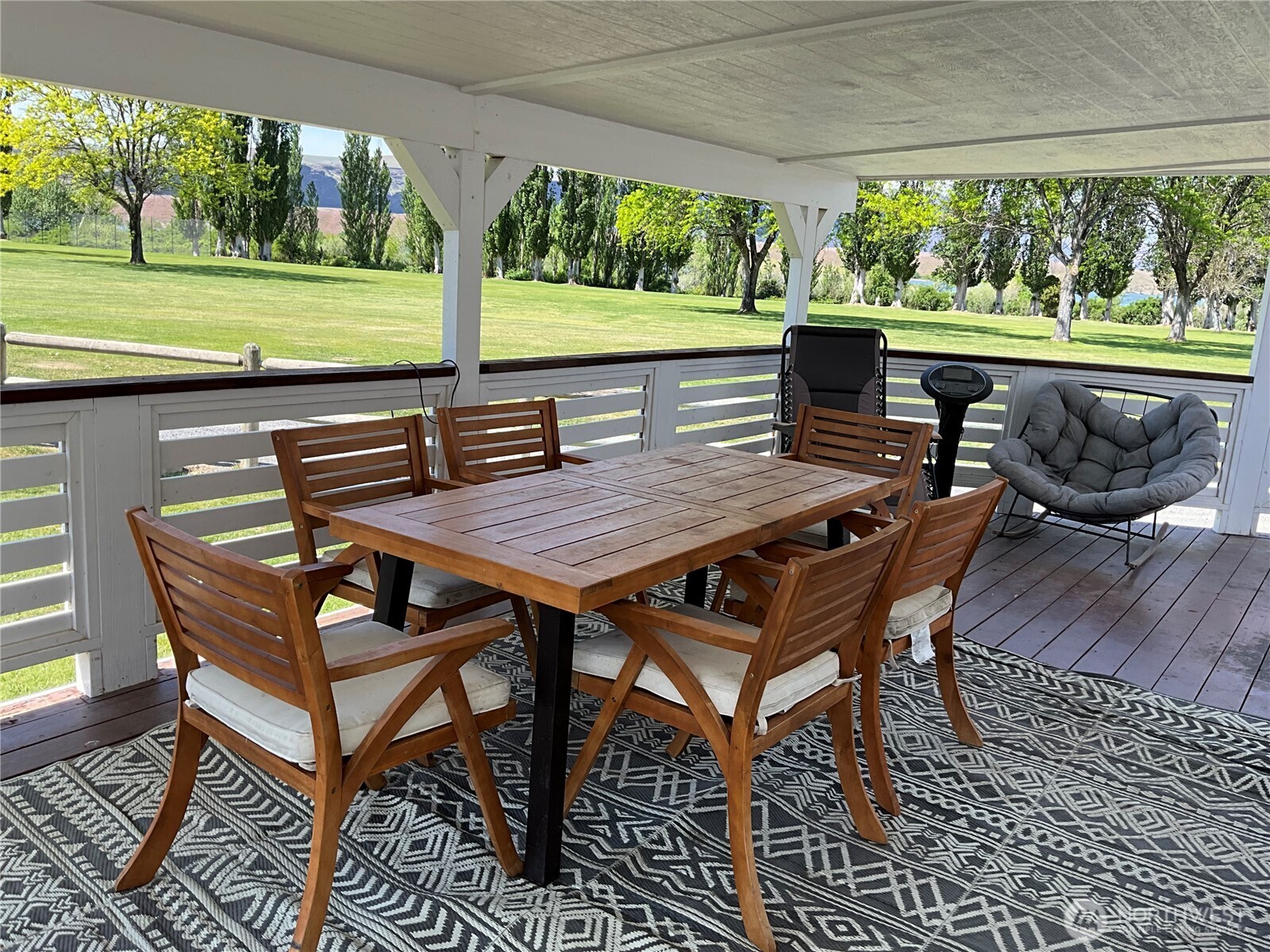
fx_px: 1064
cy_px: 476
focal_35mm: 29
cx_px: 635
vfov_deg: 48.2
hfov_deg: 61.7
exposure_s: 1/509
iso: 25
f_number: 1.8
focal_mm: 3
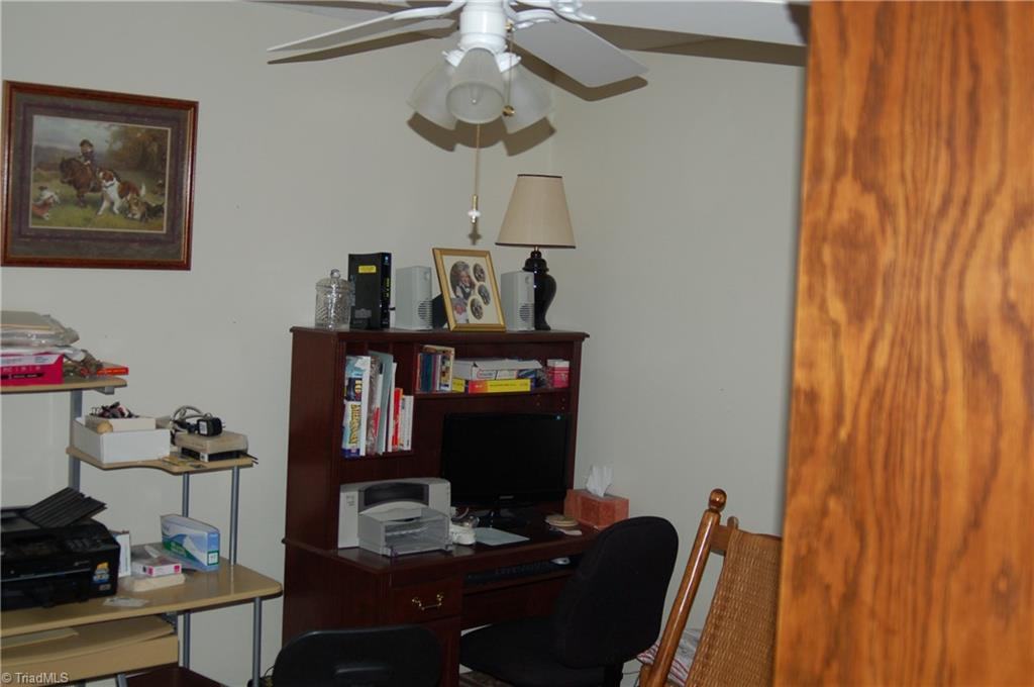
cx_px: 517
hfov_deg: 46.5
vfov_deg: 31.8
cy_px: 344
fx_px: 1205
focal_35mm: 42
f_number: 3.3
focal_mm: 28
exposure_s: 1/60
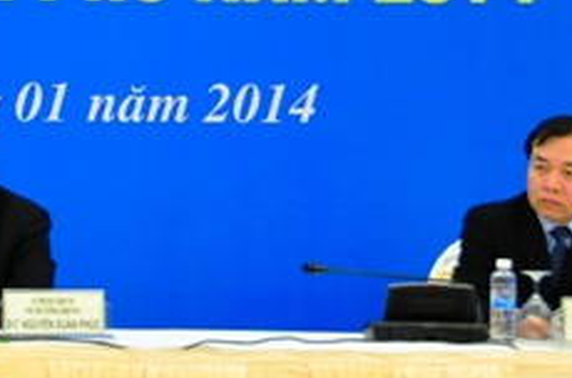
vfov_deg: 7.4
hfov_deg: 11.0
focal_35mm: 184
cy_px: 111
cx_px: -70
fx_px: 2916
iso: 800
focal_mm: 44
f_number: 4.5
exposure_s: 1/25
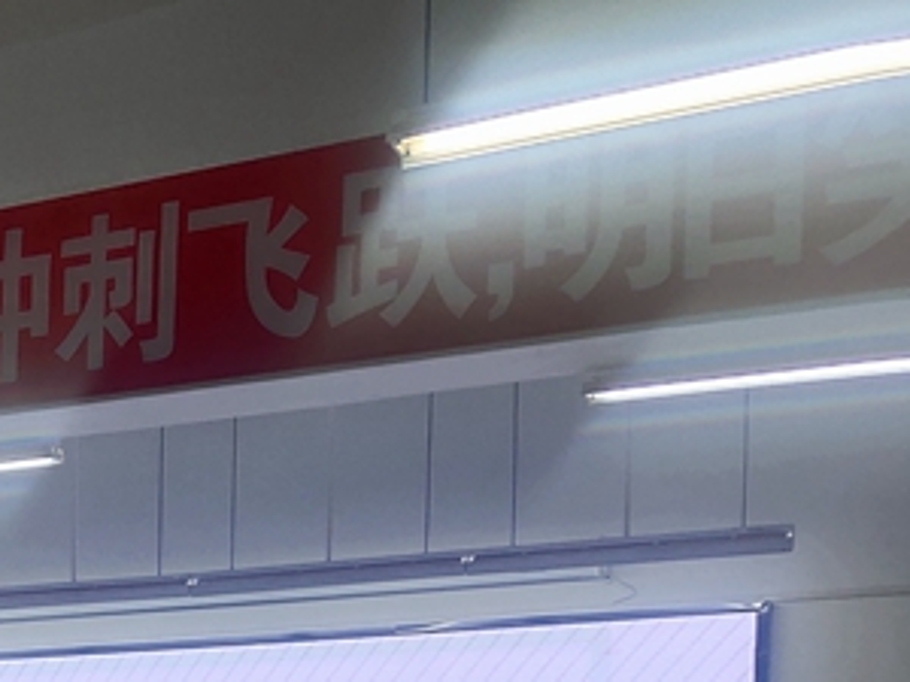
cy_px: 953
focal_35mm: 83
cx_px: -340
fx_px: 2182
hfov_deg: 21.0
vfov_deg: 16.5
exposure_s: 1/100
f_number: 1.8
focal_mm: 4.27
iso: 143
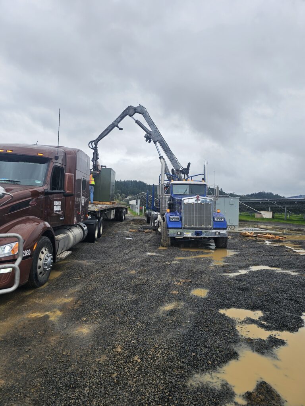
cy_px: 203
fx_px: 270
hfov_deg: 58.9
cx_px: 152
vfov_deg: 73.9
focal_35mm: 23
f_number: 1.7
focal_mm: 6.3
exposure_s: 1/175
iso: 10
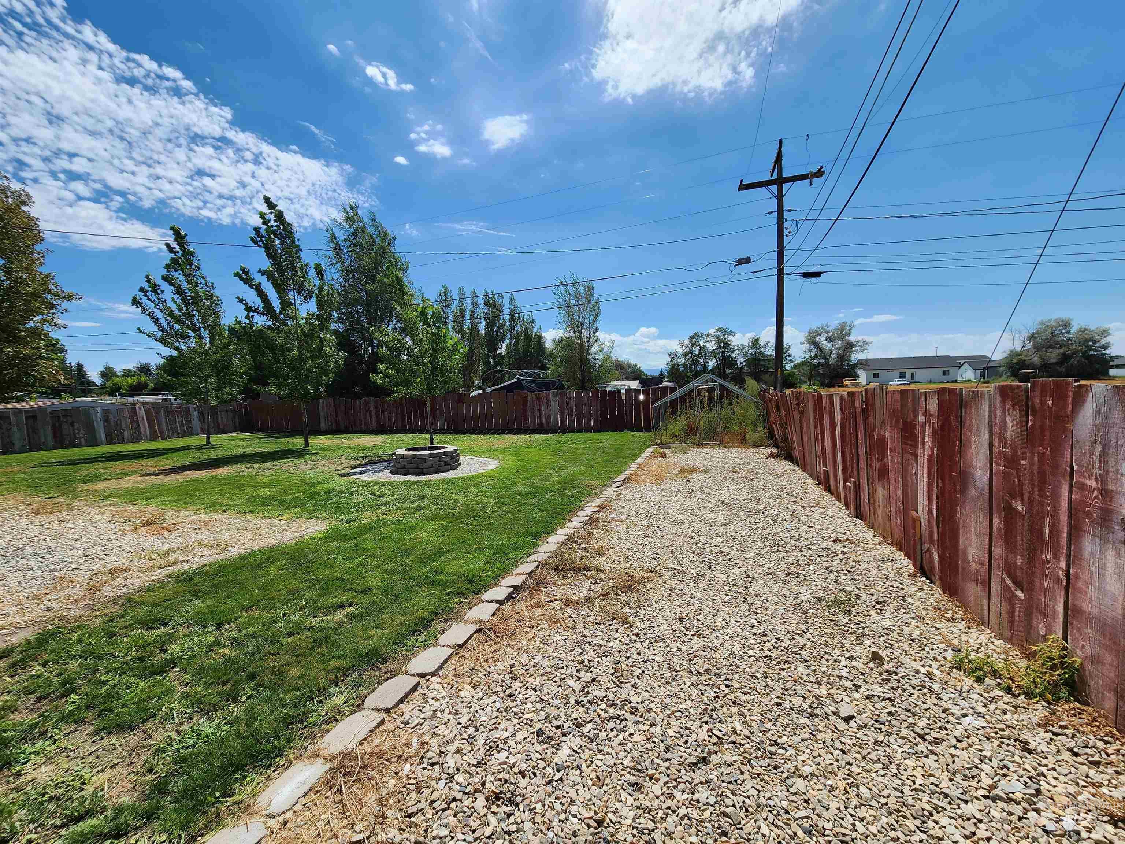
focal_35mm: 13
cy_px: 422
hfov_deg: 106.2
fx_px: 422
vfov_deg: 89.9
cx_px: 562
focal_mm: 2.2
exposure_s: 1/2600
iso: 50
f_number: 2.2
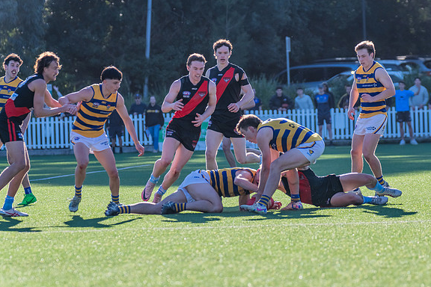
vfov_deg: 4.0
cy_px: 152
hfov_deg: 6.0
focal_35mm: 345
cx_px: 229
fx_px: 4130
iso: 800
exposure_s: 1/1250
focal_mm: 320
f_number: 8
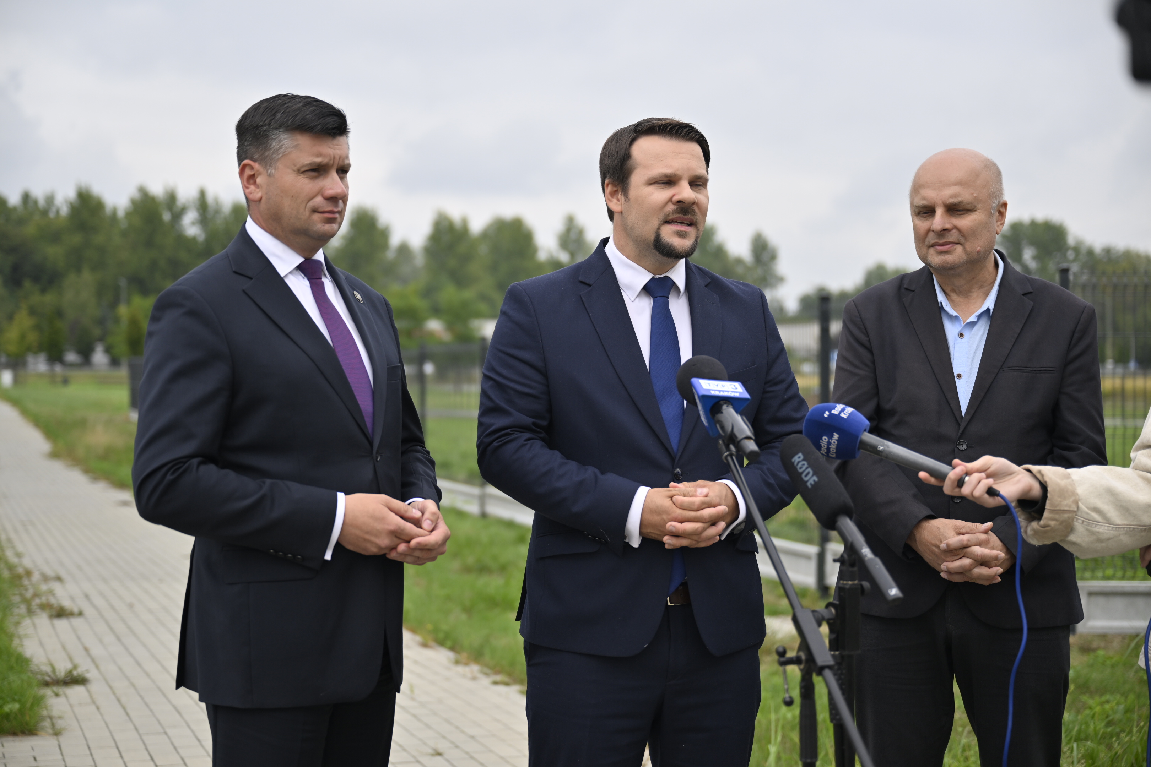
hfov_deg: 34.5
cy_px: 384
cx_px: 576
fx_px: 1854
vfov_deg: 23.4
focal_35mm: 58
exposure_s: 1/2000
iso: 125
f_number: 2.8
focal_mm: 58
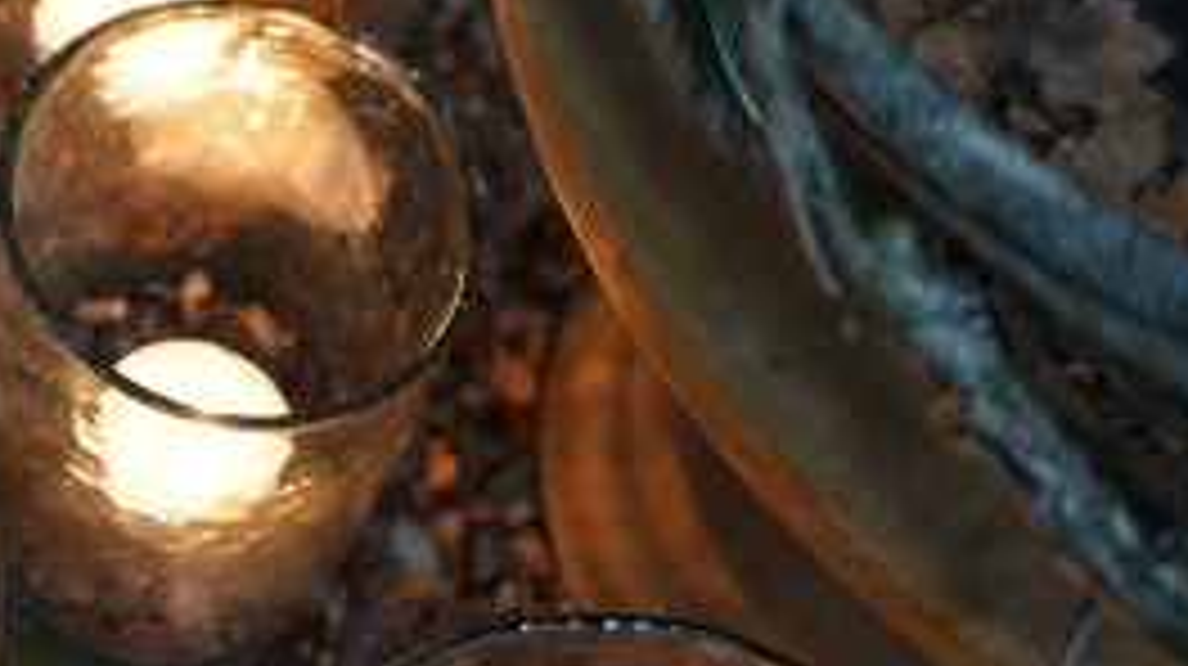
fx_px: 2550
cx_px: 346
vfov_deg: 14.8
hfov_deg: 26.0
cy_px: 508
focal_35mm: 81
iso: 2500
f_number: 4
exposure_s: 1/60
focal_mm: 34
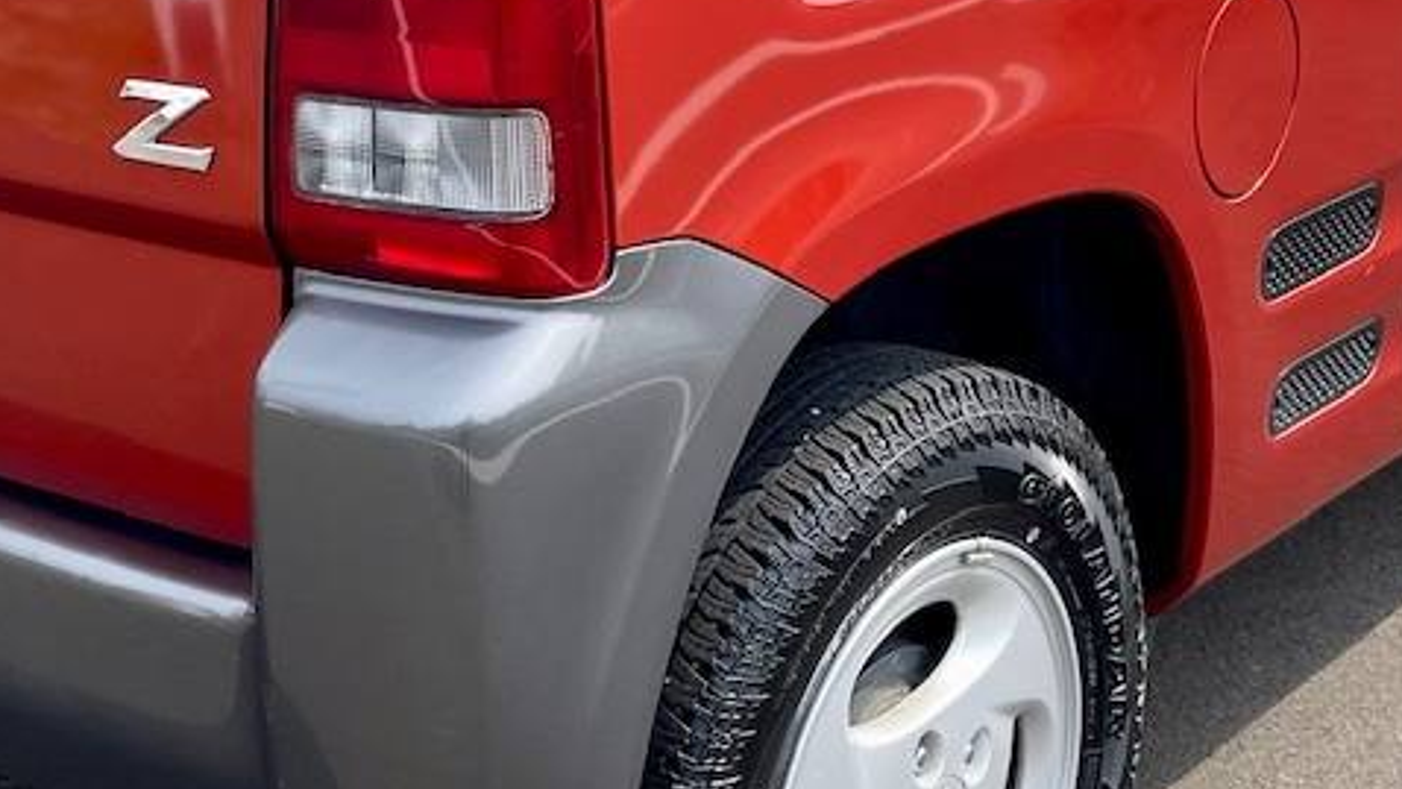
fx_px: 2714
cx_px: 689
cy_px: 144
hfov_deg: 29.0
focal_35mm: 73
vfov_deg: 16.4
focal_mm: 5.1
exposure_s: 1/1087
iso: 32
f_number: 1.6
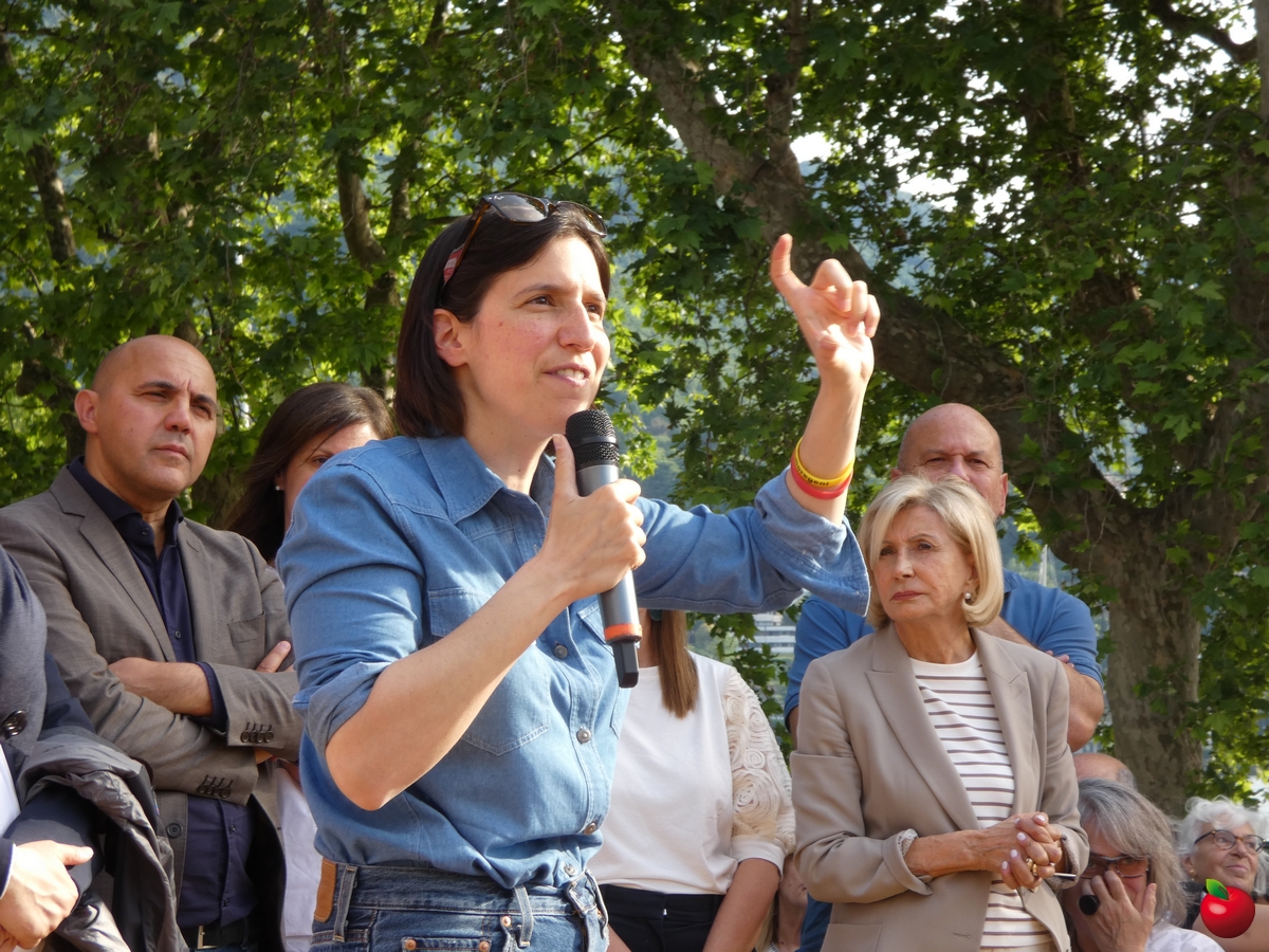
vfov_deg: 15.1
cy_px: 476
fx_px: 3593
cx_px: 634
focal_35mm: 98
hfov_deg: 20.0
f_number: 4.8
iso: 80
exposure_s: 1/80
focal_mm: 17.5
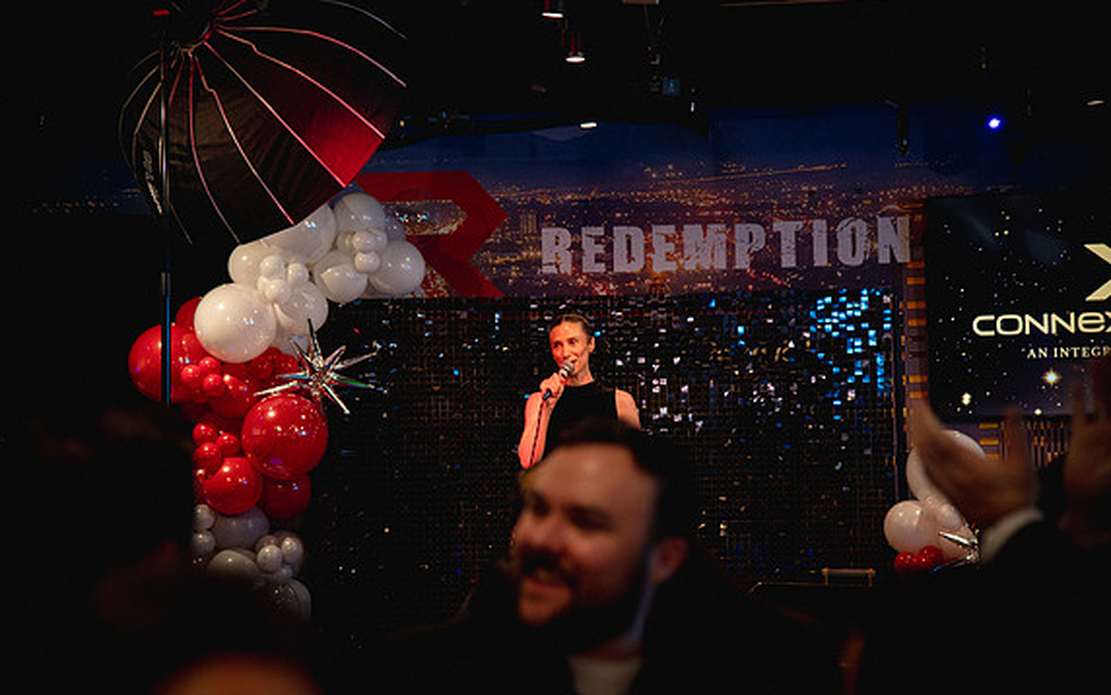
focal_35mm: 96
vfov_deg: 13.6
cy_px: 340
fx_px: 2908
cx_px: 554
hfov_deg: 21.6
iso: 2500
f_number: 4
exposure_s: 1/50
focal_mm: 92
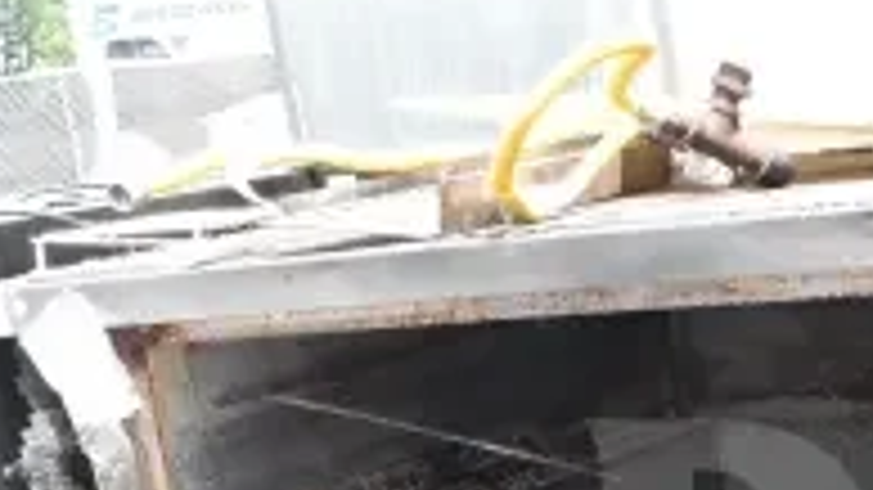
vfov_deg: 12.8
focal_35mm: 89
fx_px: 2060
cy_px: 775
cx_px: 986
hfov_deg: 22.4
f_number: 14
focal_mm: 18
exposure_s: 1/800
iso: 6400
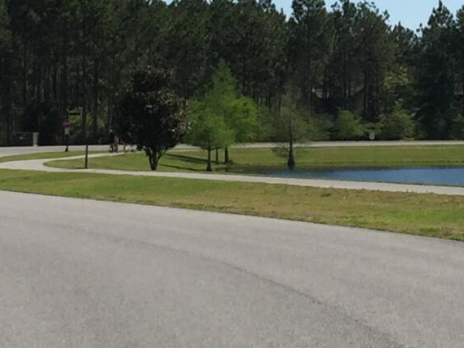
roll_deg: +0.0
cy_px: 46
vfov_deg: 9.7
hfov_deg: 12.8
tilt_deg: +1.4
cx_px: 418
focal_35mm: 153
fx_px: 2050
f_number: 2.2
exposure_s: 1/2475
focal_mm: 4.15
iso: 32
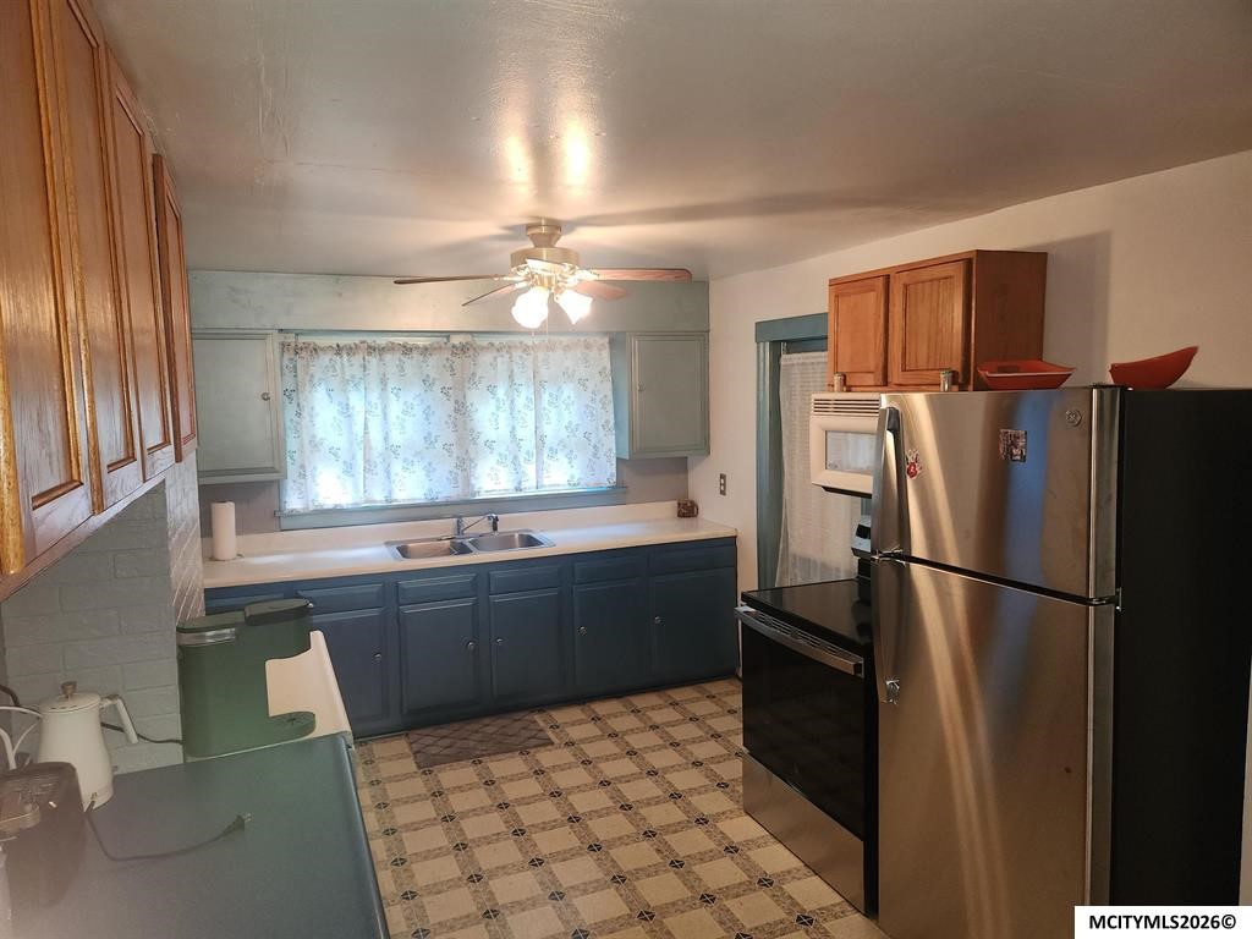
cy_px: 470
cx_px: 626
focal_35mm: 23
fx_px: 832
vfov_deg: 58.9
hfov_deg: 73.9
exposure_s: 1/30
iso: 100
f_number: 1.8
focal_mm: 5.4
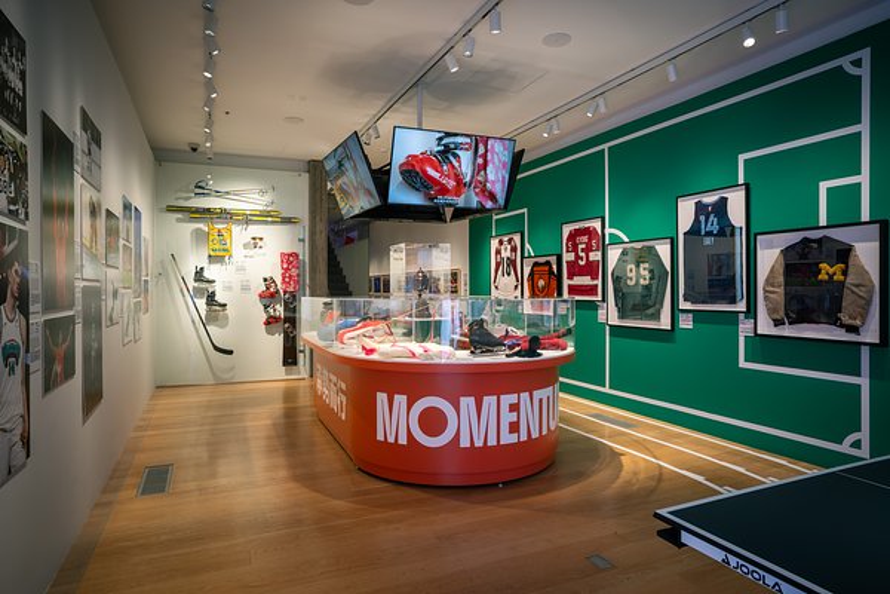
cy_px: 297
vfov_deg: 59.5
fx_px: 519
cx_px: 445
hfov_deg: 81.2
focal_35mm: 21
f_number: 11
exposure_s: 1/8
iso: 100
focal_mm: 21
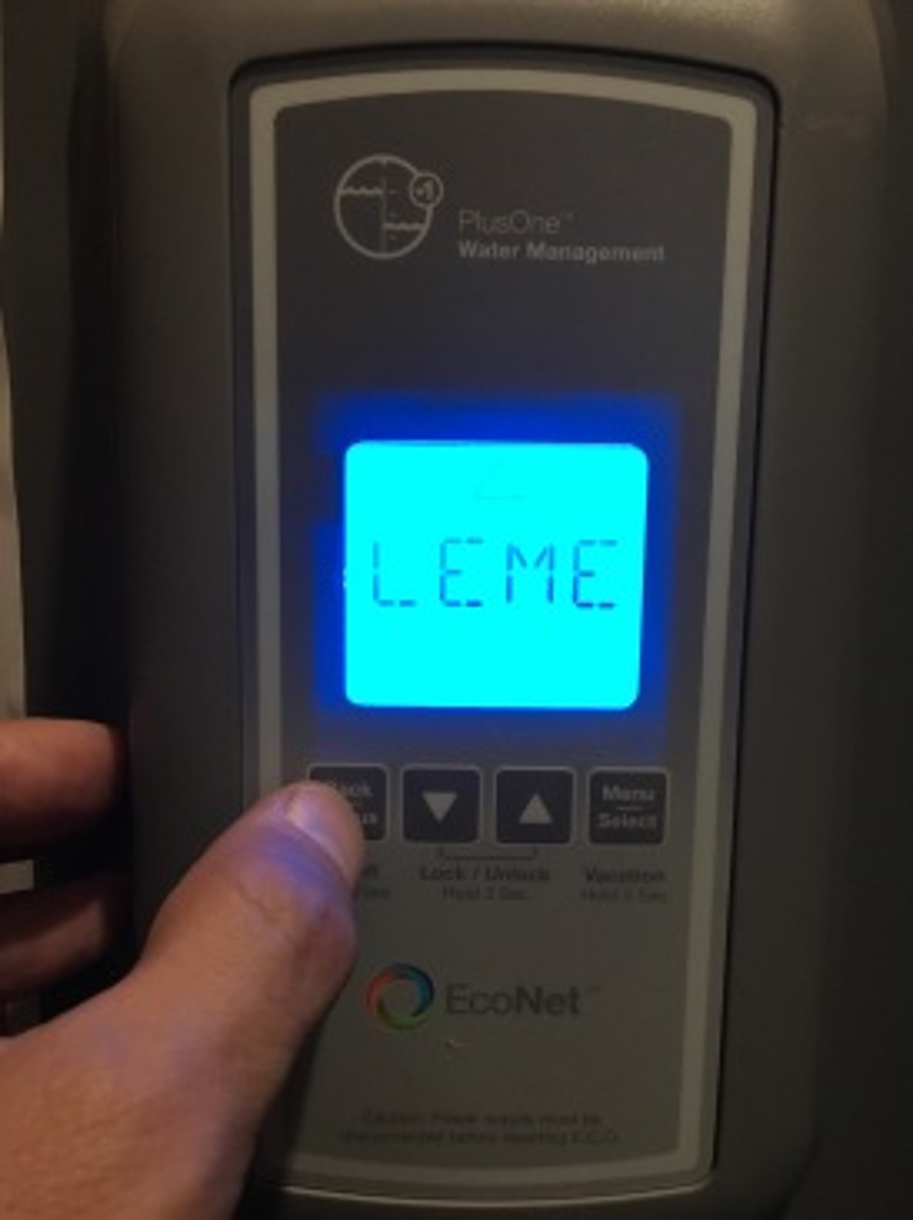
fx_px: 1021
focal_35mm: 29
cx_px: 456
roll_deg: -0.6
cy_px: 610
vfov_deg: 61.7
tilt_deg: -9.7
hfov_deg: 48.2
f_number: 2.2
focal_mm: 4.15
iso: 200
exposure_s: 1/20
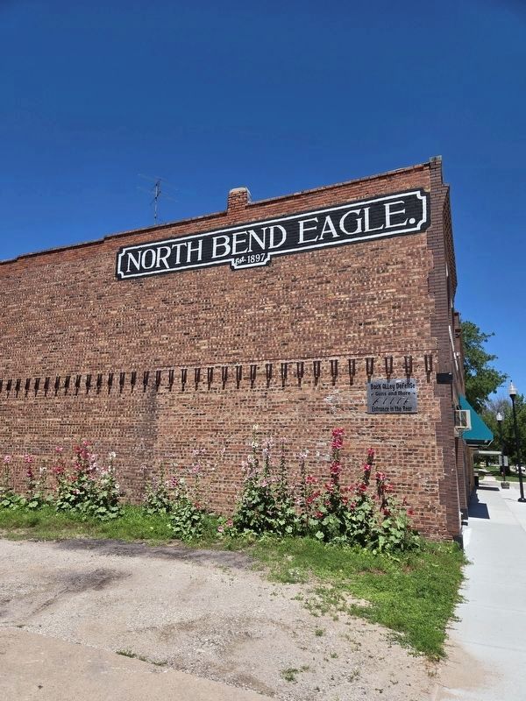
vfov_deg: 73.9
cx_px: 263
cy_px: 350
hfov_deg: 58.9
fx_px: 466
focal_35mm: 23
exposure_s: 1/2277
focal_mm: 5.4
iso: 25
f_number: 1.8
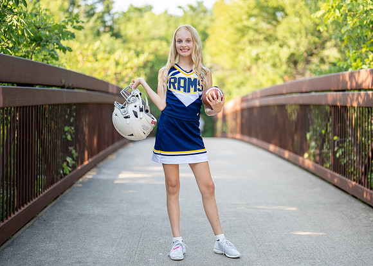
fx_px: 655
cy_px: 130
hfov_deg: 31.8
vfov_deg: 23.0
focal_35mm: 62
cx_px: 197
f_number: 1.2
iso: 100
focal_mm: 50
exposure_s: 1/640
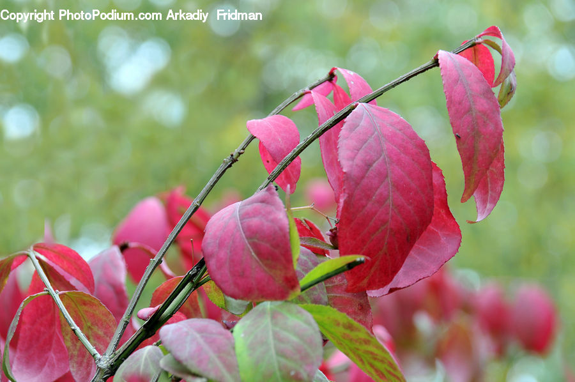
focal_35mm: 158
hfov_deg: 13.1
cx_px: 288
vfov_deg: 8.7
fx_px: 2513
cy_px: 191
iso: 200
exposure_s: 1/30
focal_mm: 105
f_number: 7.1
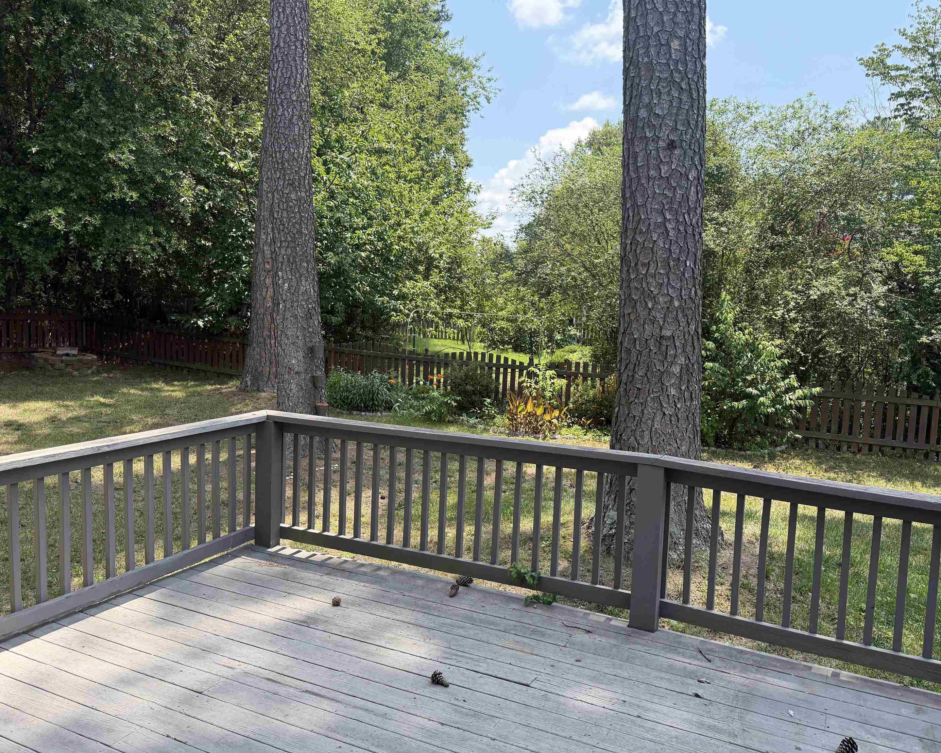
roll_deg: -0.9
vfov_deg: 54.9
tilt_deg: -5.6
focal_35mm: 26
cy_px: 373
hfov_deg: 65.9
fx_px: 724
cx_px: 516
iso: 100
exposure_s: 1/1553
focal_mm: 6.76
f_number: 1.78
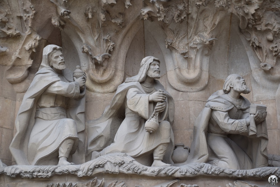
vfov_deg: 14.7
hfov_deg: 21.9
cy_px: 94
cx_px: 140
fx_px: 723
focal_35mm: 93
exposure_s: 1/80
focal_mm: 62
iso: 400
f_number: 5
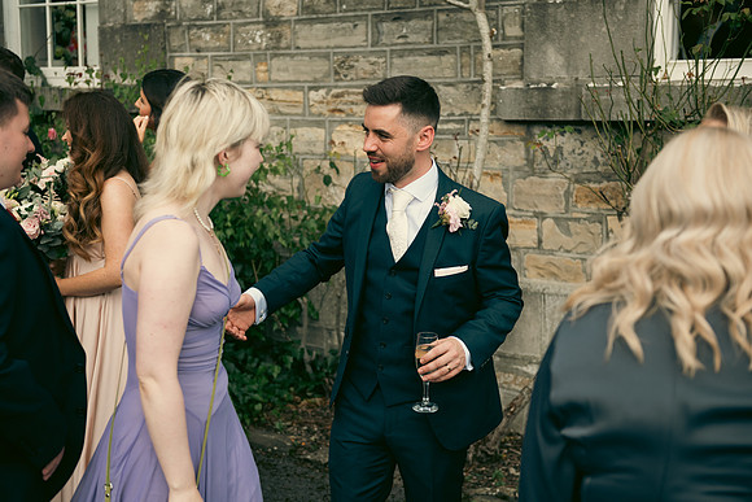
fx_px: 1045
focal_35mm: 50
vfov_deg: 27.0
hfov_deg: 39.6
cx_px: 376
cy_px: 251
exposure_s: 1/800
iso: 100
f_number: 3.5
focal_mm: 50
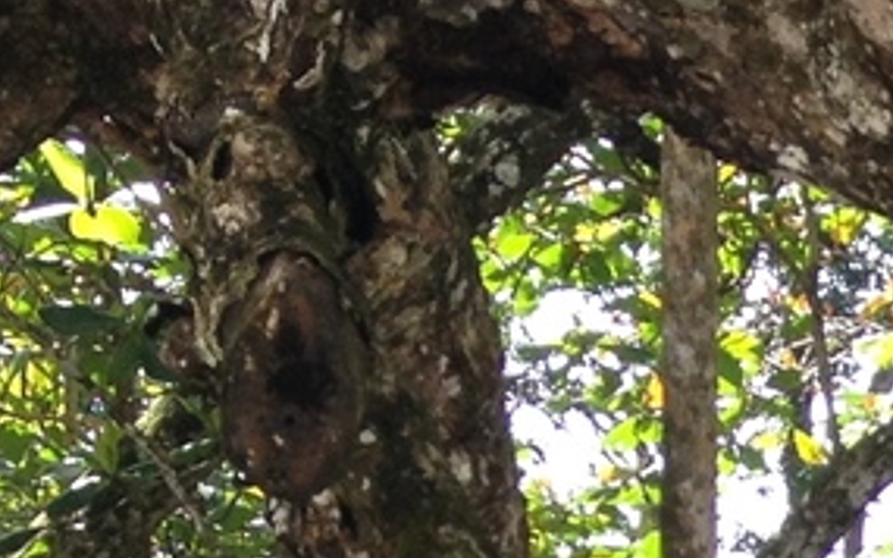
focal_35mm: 208
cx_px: 2253
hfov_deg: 9.0
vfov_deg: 5.8
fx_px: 5061
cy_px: 1809
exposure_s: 1/224
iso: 50
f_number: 2.4
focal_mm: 4.28
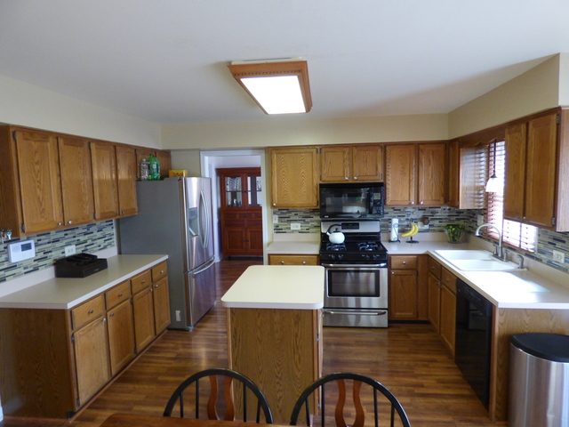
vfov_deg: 66.0
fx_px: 329
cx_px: 284
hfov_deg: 81.7
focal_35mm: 20
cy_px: 214
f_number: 2.8
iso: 400
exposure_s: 1/50
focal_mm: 3.58
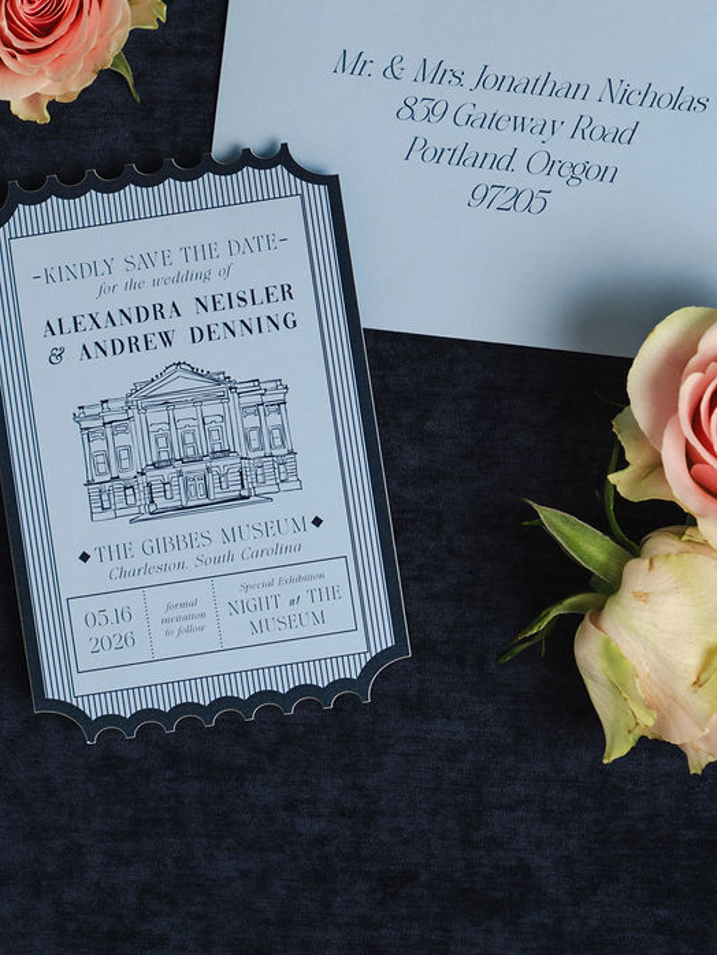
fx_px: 4085
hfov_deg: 10.0
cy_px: 169
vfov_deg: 13.3
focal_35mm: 148
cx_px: 434
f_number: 5.6
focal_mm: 70
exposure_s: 1/125
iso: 320
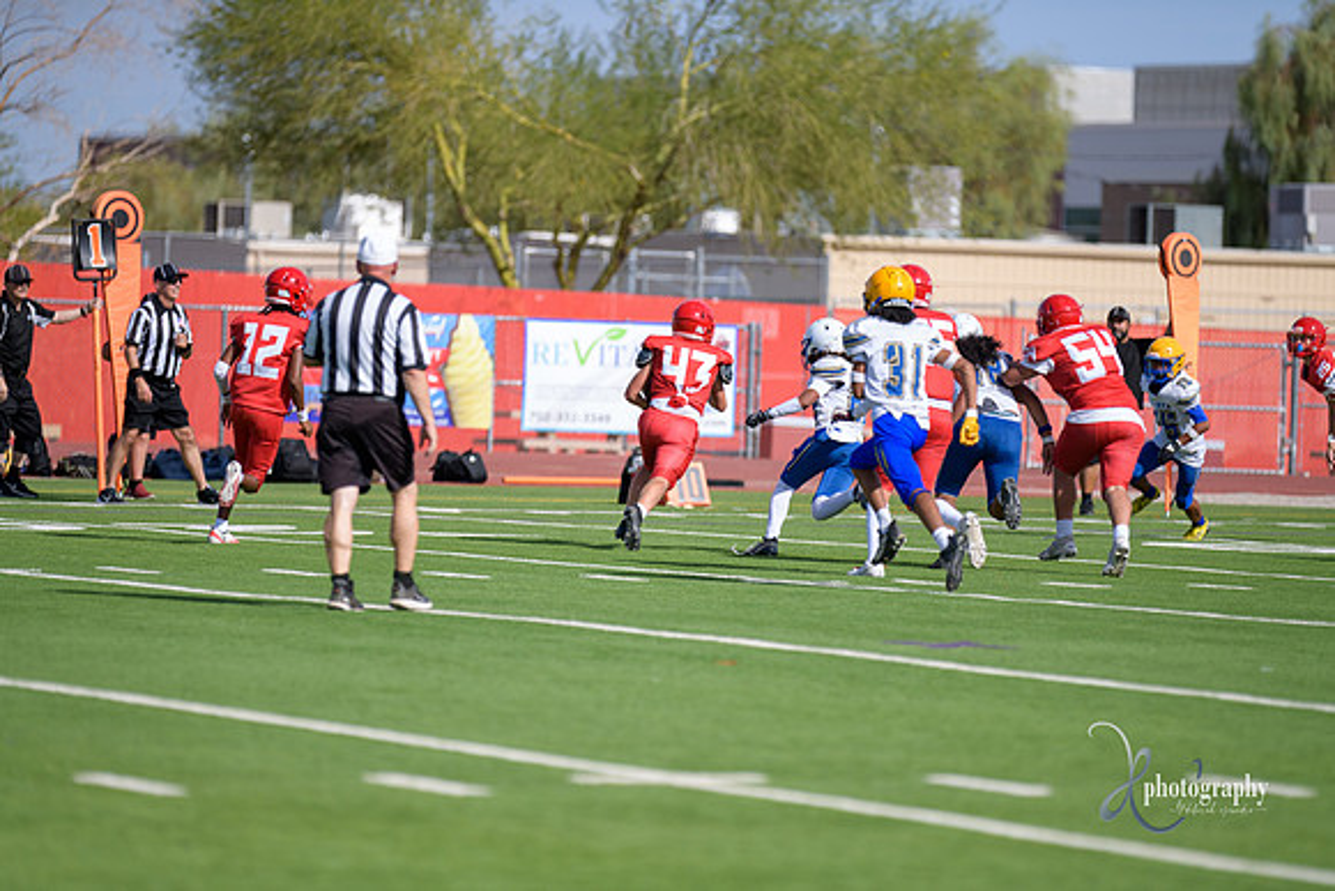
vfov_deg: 6.2
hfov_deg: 9.4
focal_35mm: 220
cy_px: 446
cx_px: 668
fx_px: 8160
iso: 200
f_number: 2.8
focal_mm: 220
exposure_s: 1/3200
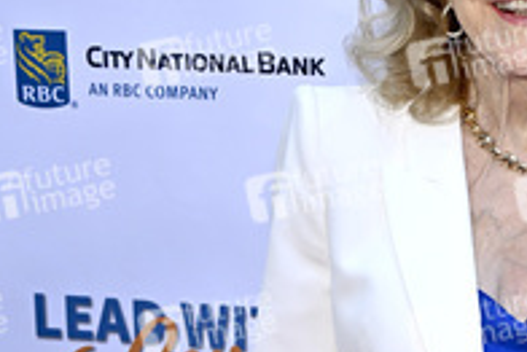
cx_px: 511
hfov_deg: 23.0
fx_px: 1245
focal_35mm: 85
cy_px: 124
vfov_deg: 16.1
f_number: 6.3
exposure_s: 1/320
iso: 640
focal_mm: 37
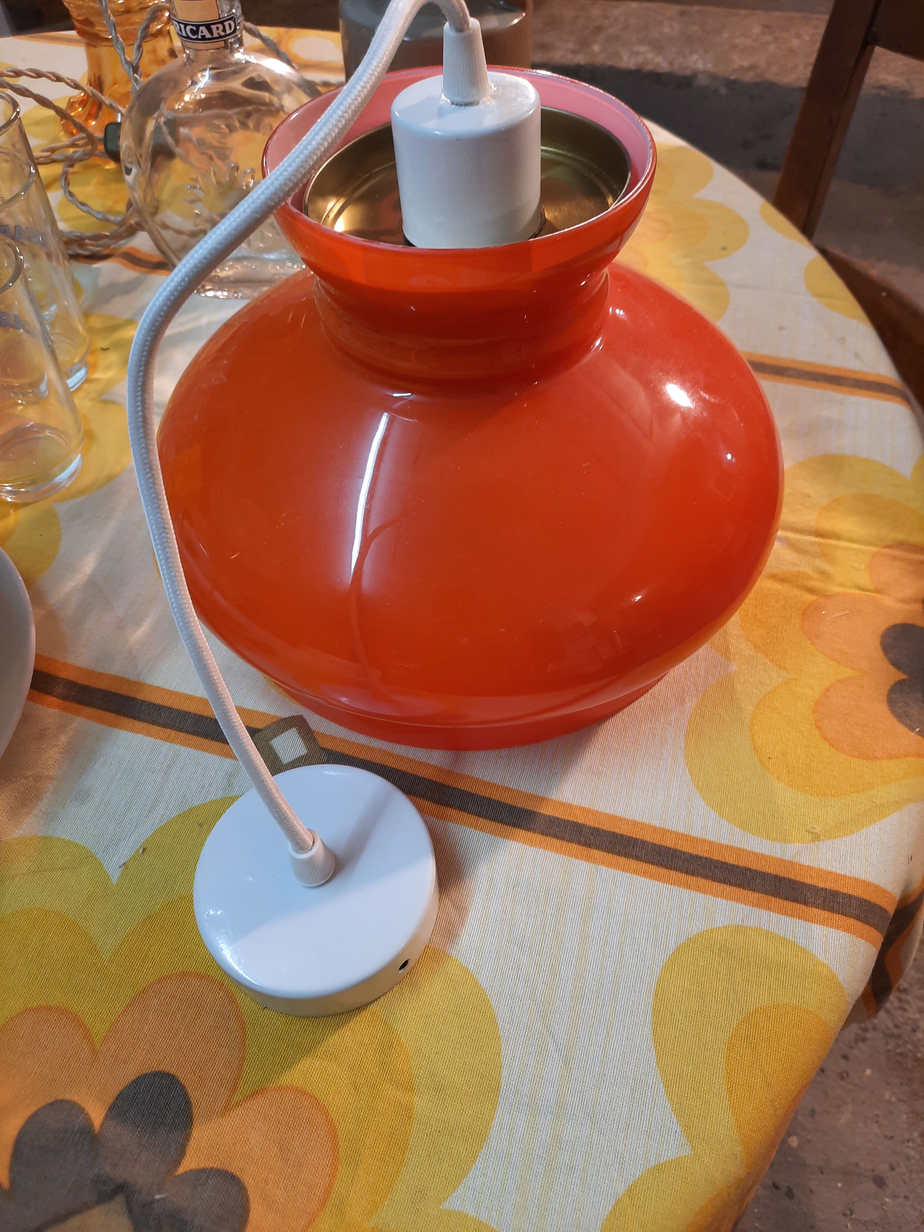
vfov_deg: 69.4
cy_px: 616
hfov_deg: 54.9
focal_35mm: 25
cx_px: 462
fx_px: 890
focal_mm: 4.6
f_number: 2
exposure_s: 1/50
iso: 160
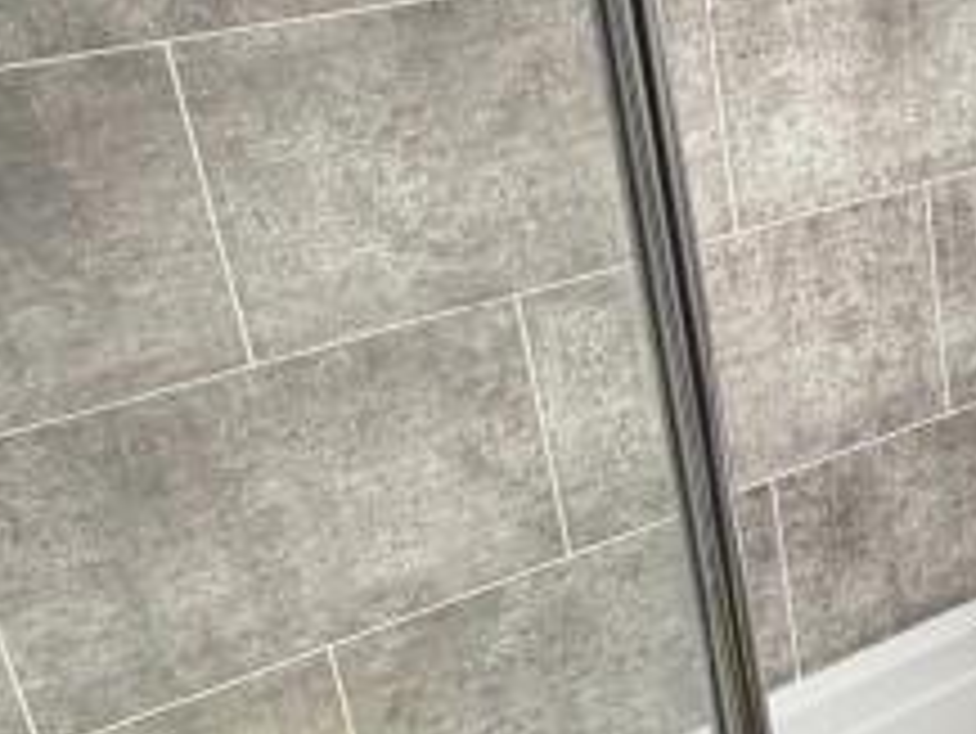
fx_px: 1862
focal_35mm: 66
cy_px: 383
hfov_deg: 24.5
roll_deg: -0.9
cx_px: 1363
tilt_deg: -25.1
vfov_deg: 22.3
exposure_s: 1/121
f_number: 2.2
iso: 125
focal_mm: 2.22
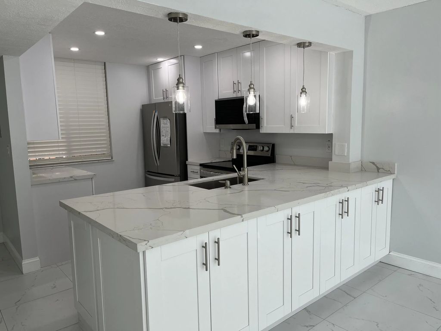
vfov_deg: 53.1
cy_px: 166
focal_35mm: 26
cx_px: 220
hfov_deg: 67.3
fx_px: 331
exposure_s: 1/224
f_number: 1.6
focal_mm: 5.1
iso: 40
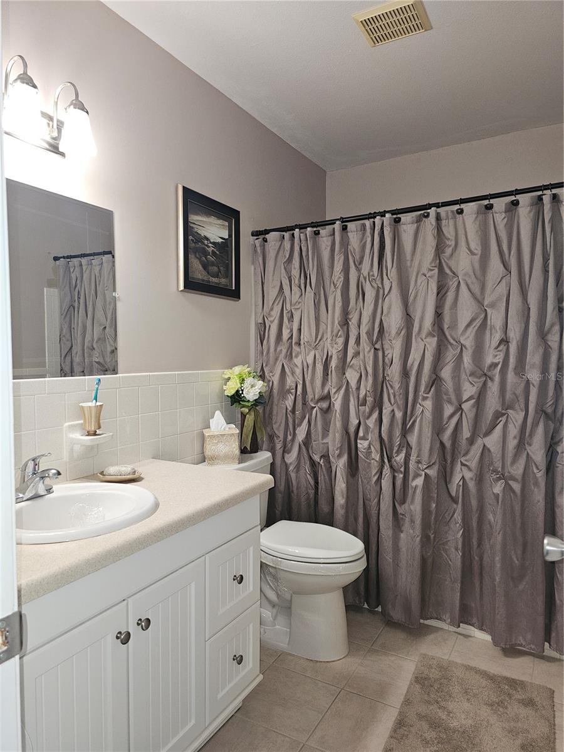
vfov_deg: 73.9
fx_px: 500
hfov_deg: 58.9
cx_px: 282
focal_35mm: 23
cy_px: 376
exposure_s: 1/24
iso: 100
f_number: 1.7
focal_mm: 6.3
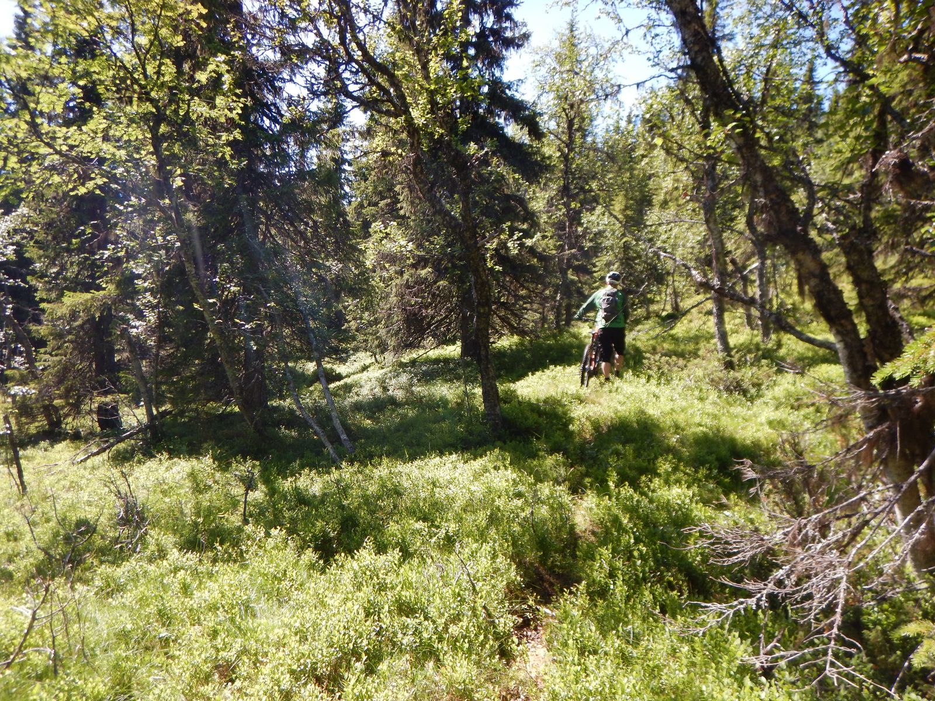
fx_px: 648
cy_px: 350
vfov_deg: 56.8
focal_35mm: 24
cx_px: 468
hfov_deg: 71.6
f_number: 2.8
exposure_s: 1/400
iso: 125
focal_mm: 4.3
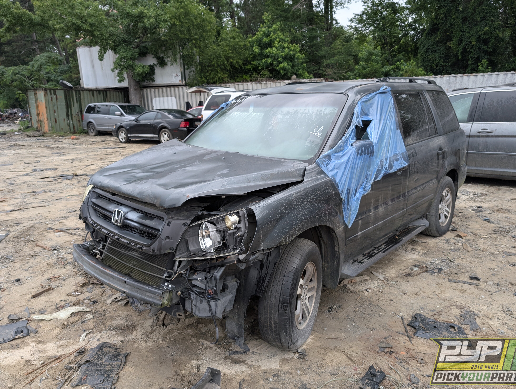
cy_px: 188
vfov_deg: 55.0
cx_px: 269
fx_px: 373
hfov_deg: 69.3
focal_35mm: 25
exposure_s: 1/540
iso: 131
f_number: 1.68
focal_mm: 6.9
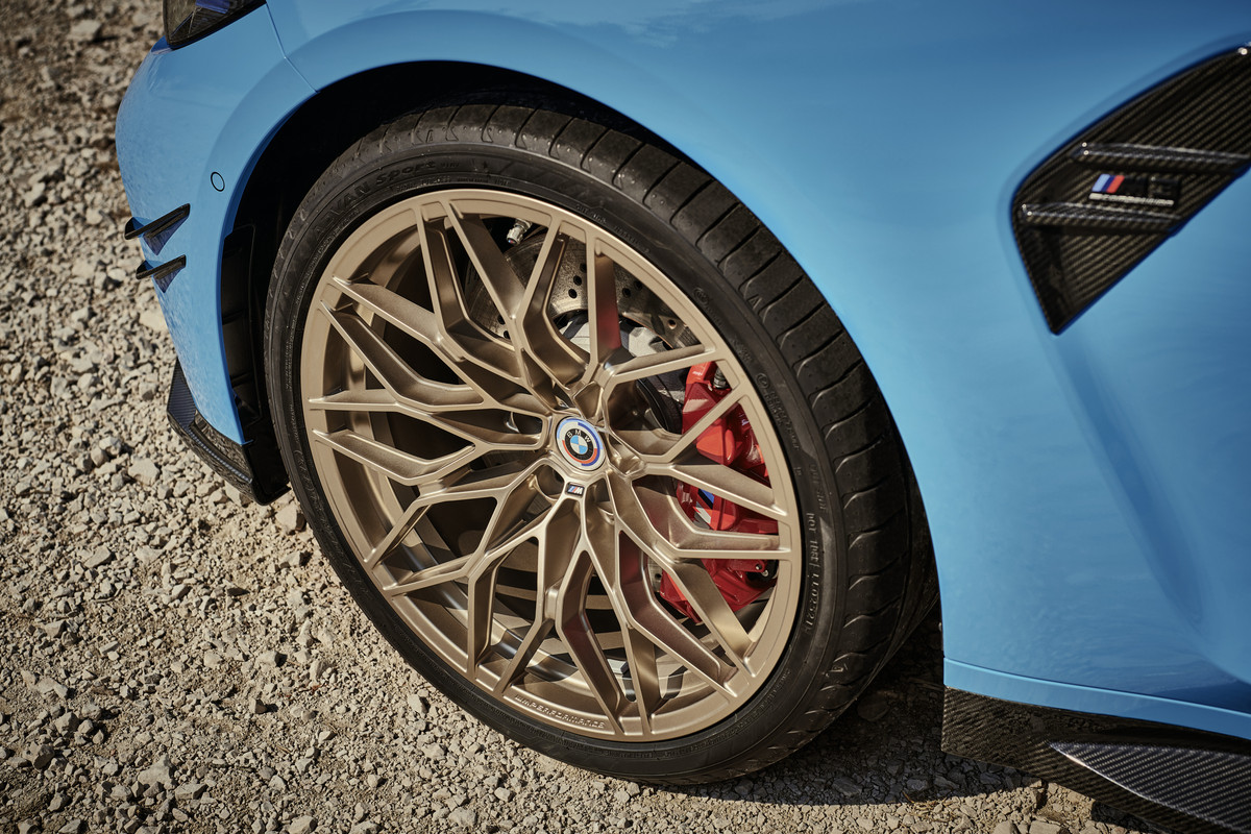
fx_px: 1737
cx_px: 626
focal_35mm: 50
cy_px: 417
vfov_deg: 27.0
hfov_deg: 39.6
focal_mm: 50
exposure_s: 1/320
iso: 64
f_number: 5.6
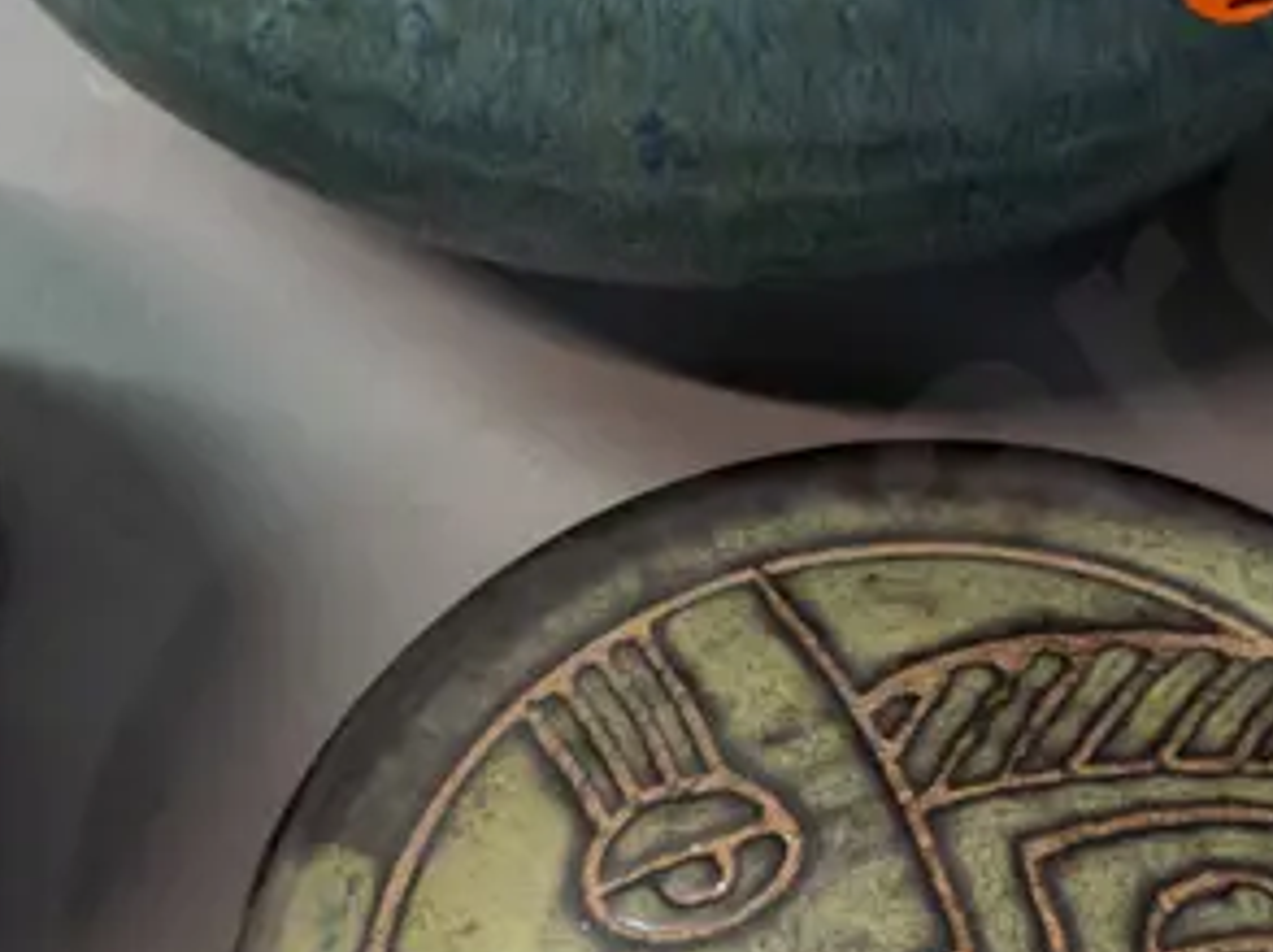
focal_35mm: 147
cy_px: 600
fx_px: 5399
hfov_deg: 13.4
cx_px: 834
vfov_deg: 10.1
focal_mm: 21
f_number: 6.3
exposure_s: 1/60
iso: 3200
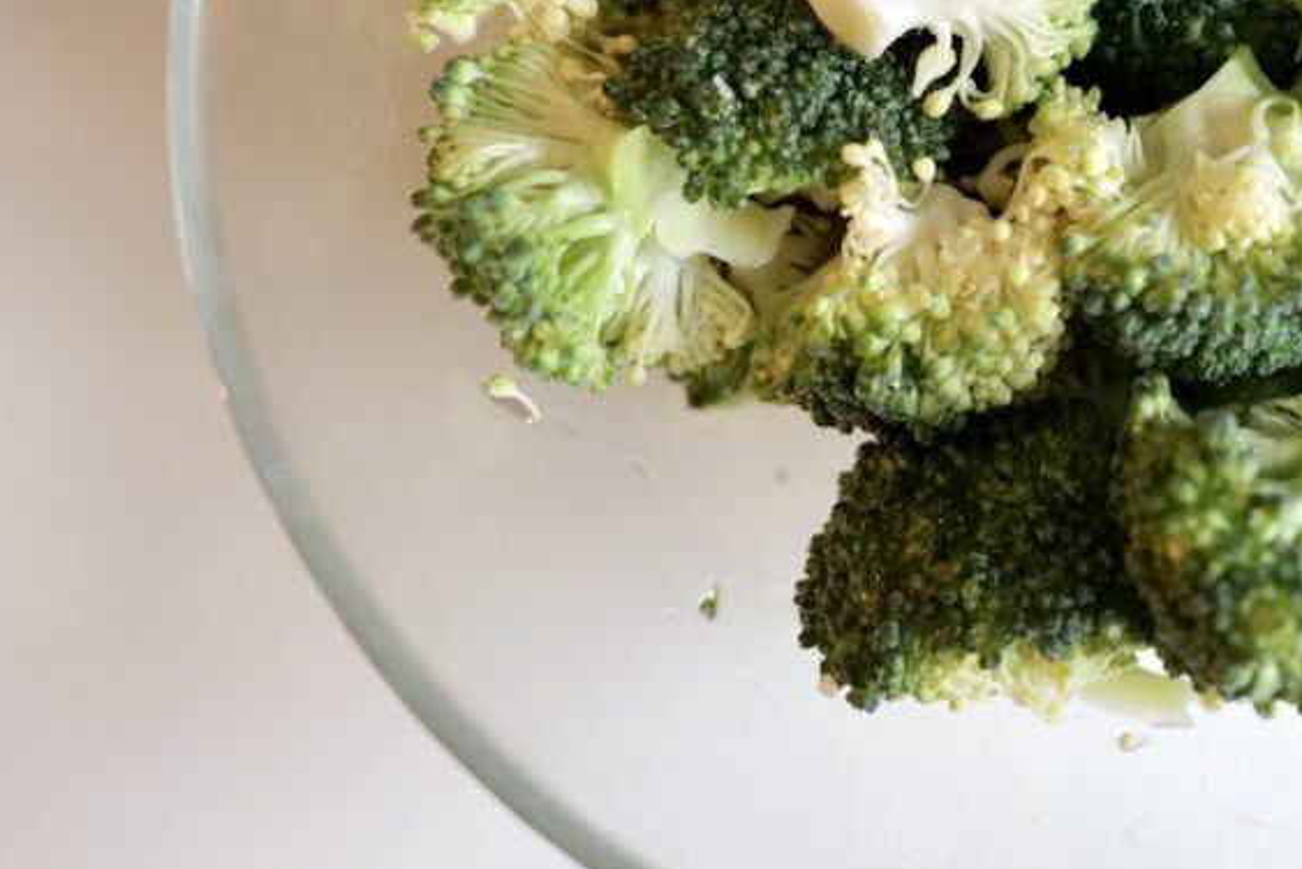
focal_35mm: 80
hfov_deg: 24.7
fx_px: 2895
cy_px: 177
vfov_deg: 17.0
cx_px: 1124
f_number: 3.5
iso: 6400
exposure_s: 1/60
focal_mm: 44
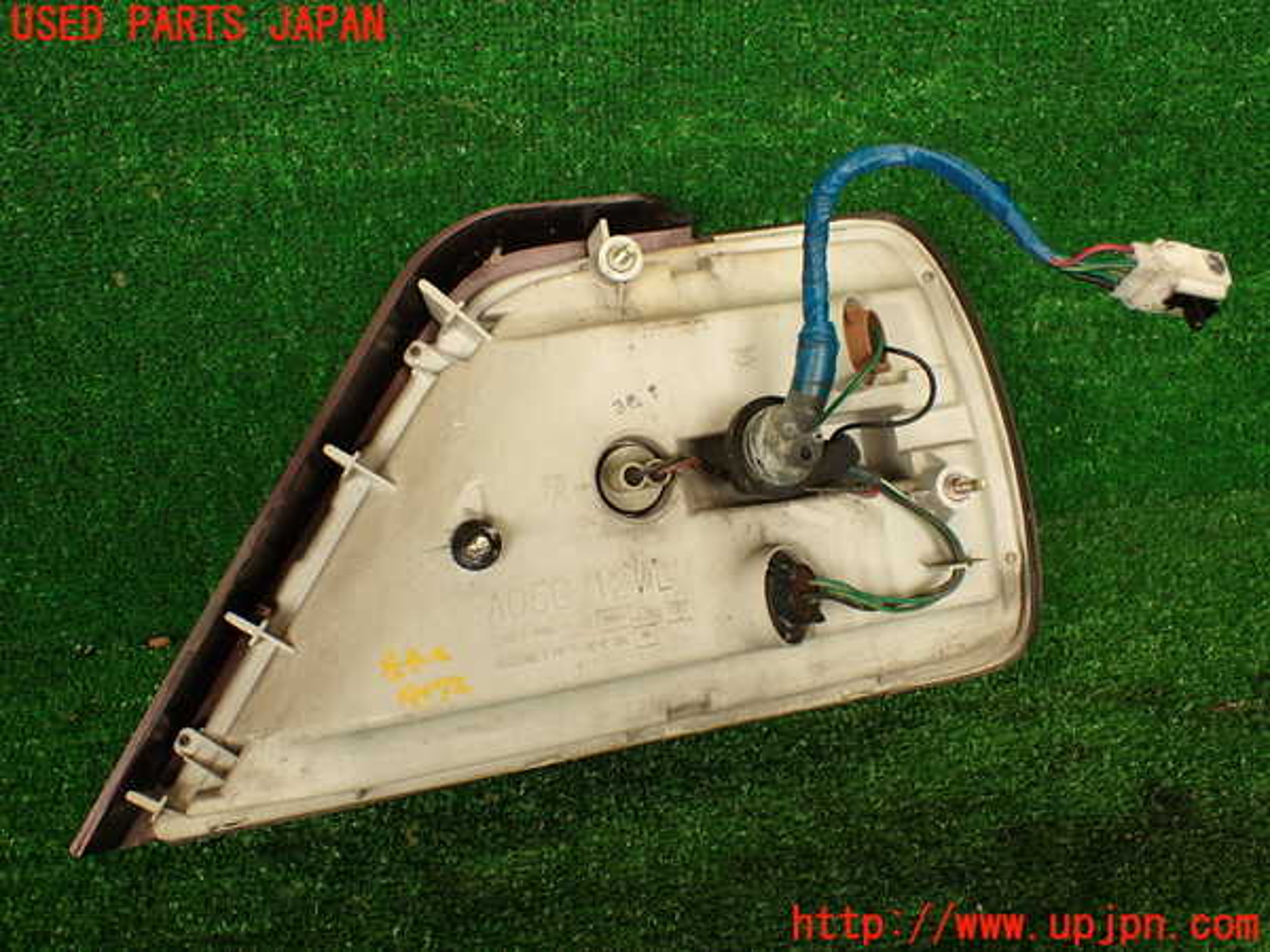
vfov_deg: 44.2
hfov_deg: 56.8
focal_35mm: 32
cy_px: 476
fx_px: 1174
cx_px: 635
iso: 100
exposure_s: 1/60
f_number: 2.4
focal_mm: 5.79
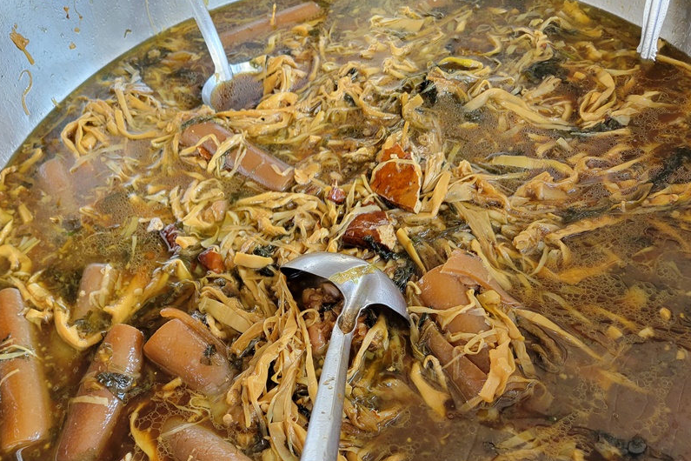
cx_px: 277
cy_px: 323
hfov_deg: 55.4
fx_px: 653
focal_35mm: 34
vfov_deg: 38.3
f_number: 1.8
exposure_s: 1/60
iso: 200
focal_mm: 5.4
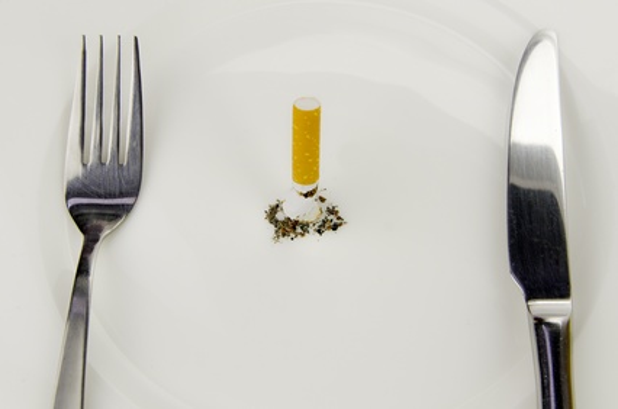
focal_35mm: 75
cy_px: 204
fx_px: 1285
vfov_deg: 18.1
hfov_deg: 27.0
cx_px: 309
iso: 100
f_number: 16
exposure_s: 1/13
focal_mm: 50
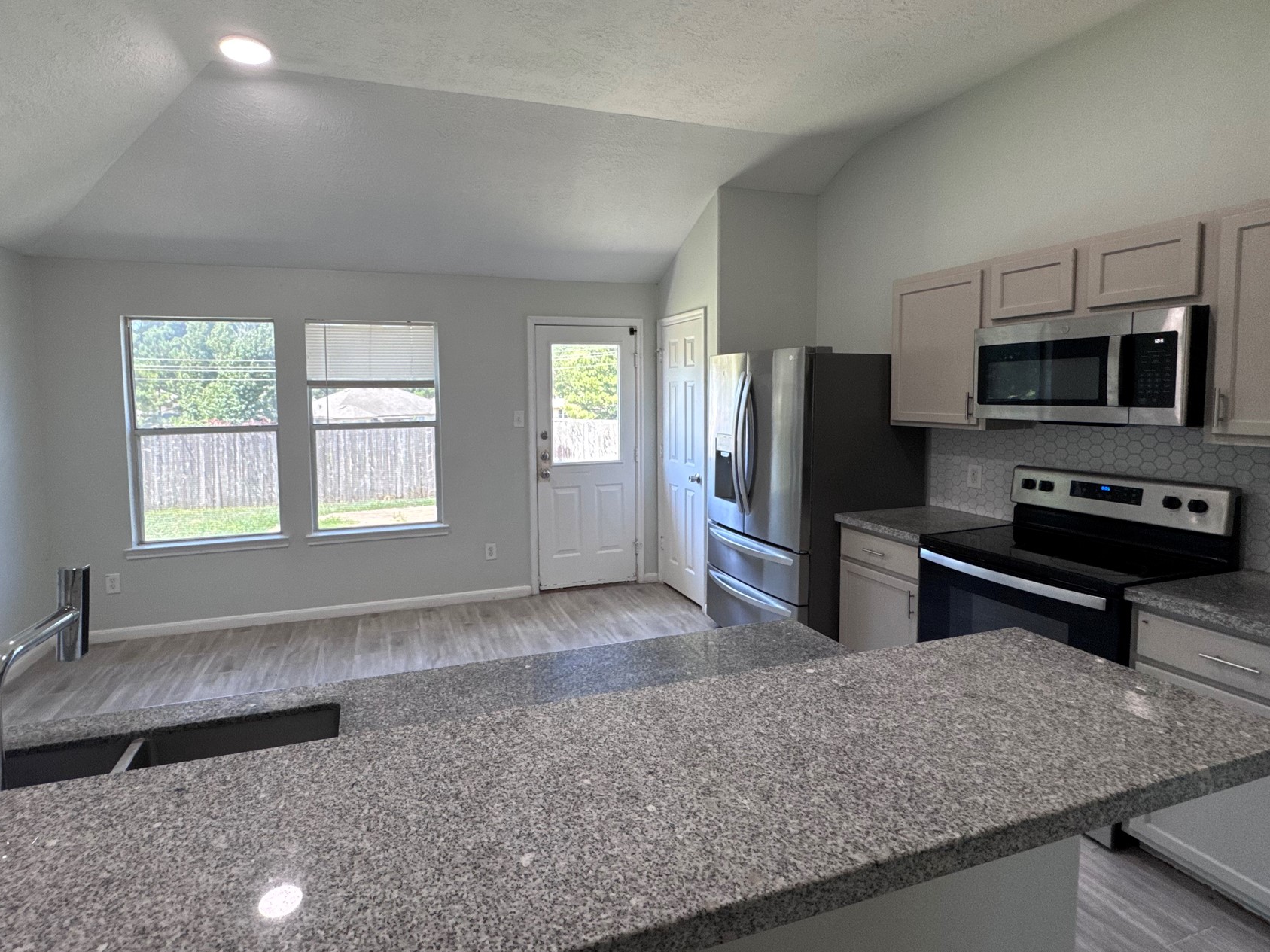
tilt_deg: -3.8
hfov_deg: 90.6
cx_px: 560
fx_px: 624
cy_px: 433
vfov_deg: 74.6
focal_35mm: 17
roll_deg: +1.0
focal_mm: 2.22
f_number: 2.2
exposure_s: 1/120
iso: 125
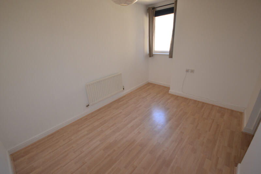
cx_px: 130
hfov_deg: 100.4
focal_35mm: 15
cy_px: 87
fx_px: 109
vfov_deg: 77.4
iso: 400
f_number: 4
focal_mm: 10
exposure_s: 1/60
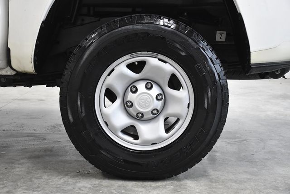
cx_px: 145
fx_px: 411
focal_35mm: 51
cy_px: 97
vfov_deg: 26.5
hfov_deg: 38.9
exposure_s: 1/500
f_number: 4.5
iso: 2500
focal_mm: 34
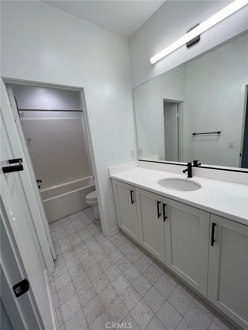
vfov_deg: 106.2
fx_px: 124
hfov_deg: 89.9
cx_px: 124
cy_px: 165
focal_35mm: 13
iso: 64
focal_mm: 1.57
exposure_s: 1/120
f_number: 1.8
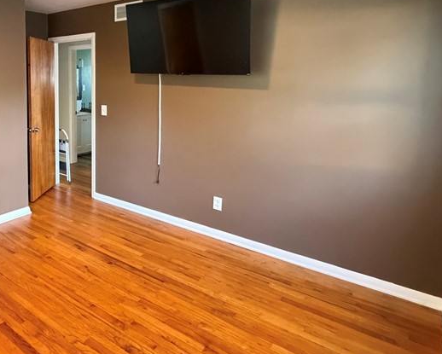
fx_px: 353
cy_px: 111
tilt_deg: -5.4
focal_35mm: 27
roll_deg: +0.7
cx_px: 90
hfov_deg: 59.1
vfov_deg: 52.0
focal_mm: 2.22
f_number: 2.2
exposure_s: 1/60
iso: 1250
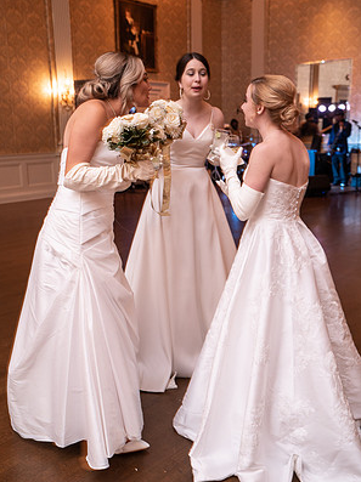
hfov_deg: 39.6
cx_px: 180
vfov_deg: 51.4
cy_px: 232
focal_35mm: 36
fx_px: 501
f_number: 4.5
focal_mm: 33
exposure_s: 1/25
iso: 800
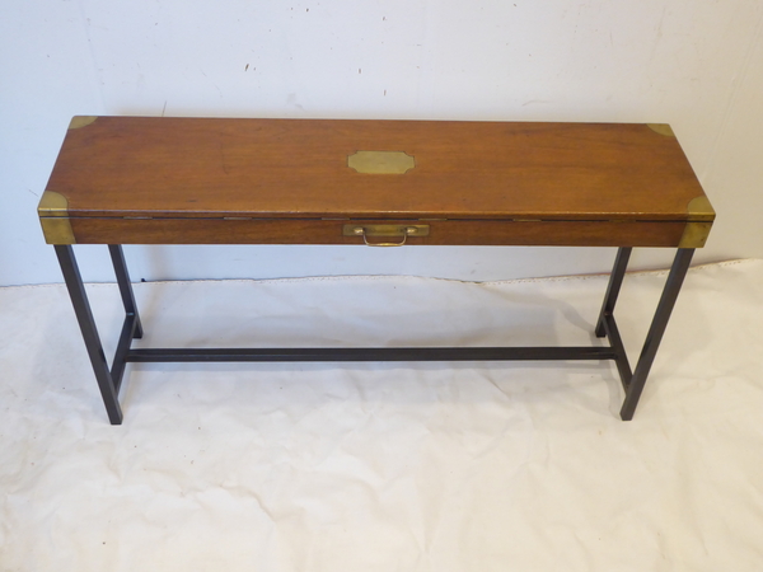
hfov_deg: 47.9
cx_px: 382
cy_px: 286
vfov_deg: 36.8
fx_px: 860
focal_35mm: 39
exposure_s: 1/20
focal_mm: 6.7
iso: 400
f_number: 3.7
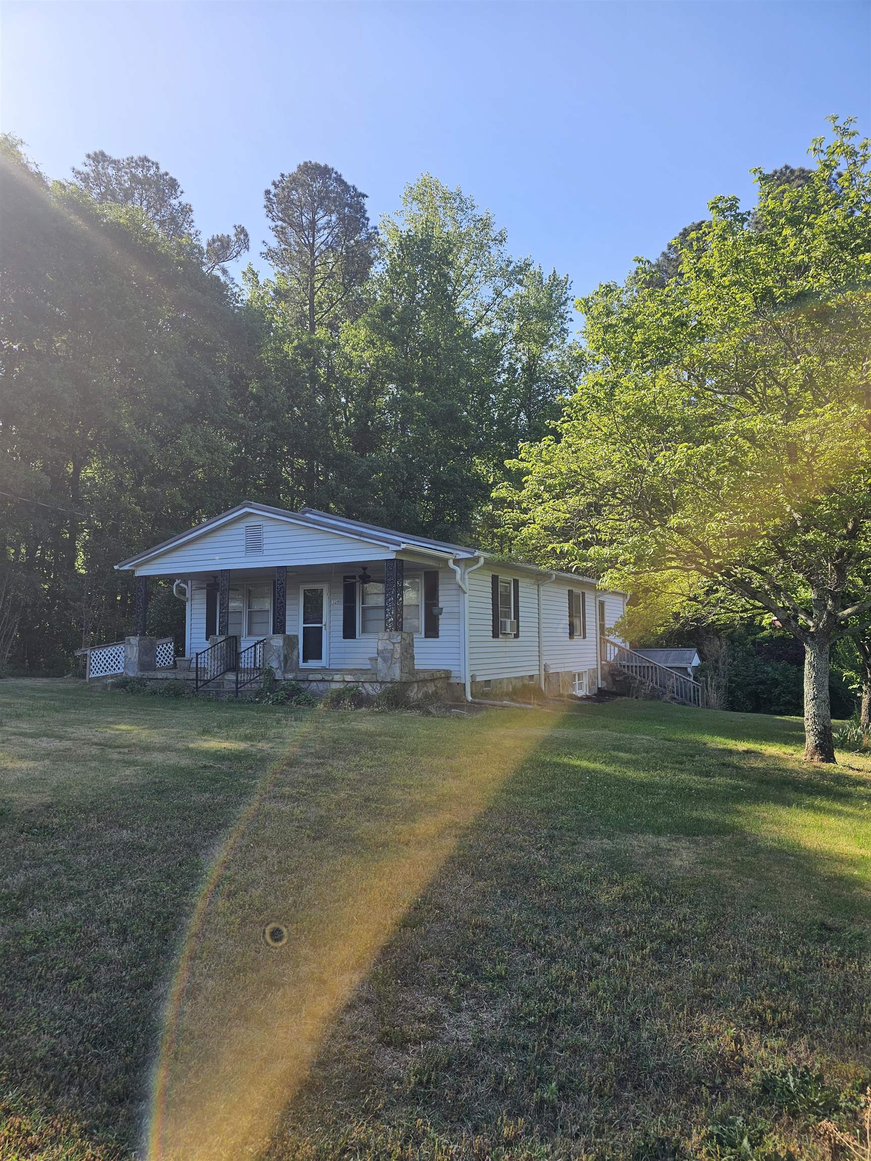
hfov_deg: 58.9
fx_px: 772
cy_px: 580
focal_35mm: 23
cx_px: 436
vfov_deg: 73.9
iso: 10
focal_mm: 6.3
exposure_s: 1/385
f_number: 1.7
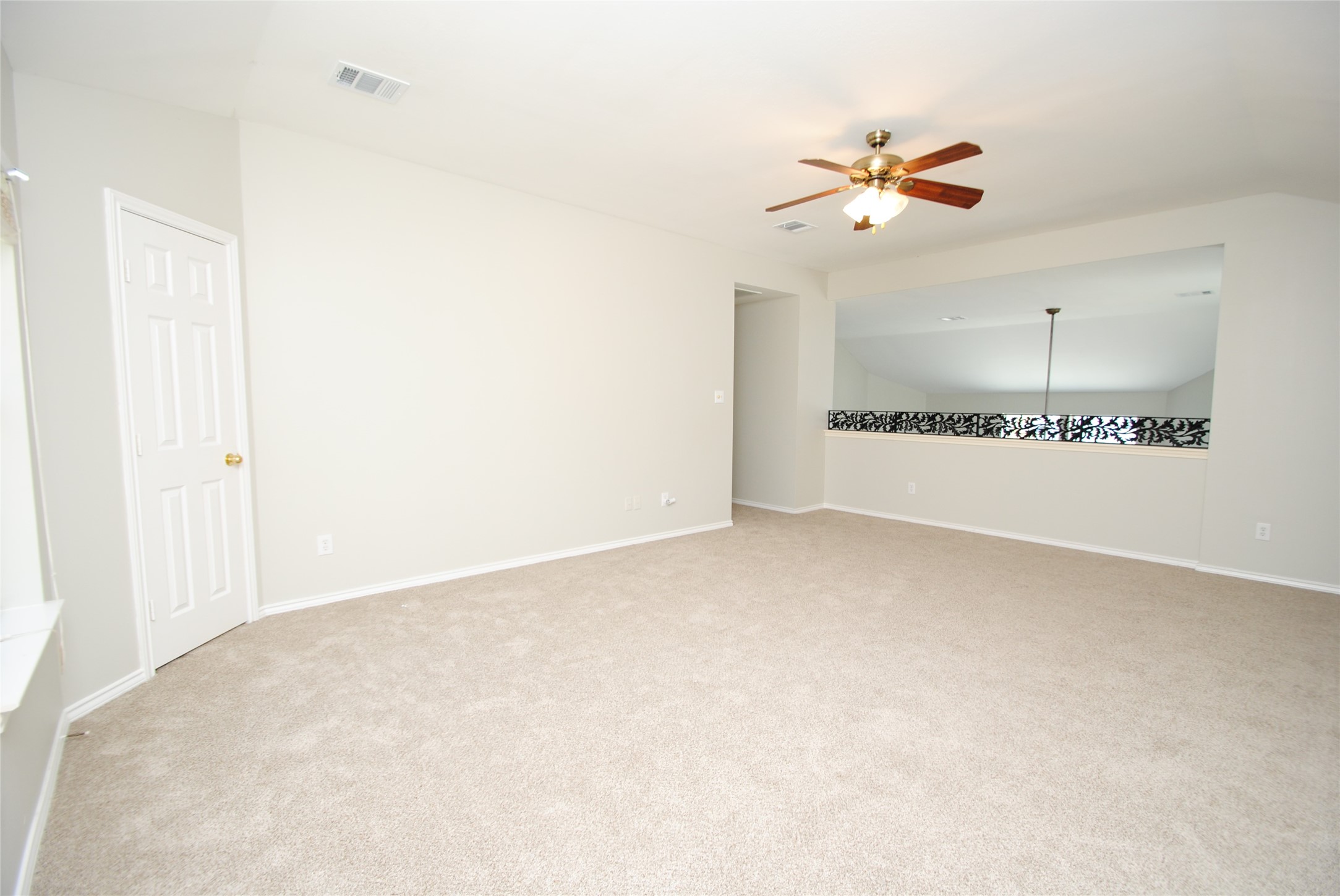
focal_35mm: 15
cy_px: 448
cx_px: 670
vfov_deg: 77.5
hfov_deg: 100.3
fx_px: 559
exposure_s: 1/60
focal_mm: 10
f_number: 4
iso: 200
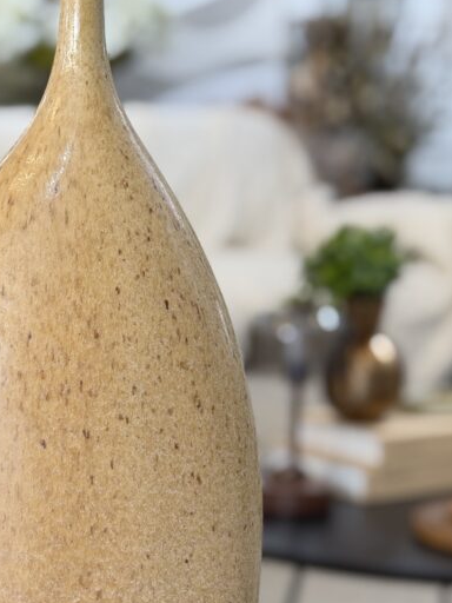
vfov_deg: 20.2
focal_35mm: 96
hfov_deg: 15.3
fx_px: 1671
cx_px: 65
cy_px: 493
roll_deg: -0.6
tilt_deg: -12.2
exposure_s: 1/60
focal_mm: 6.76
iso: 80
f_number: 1.78
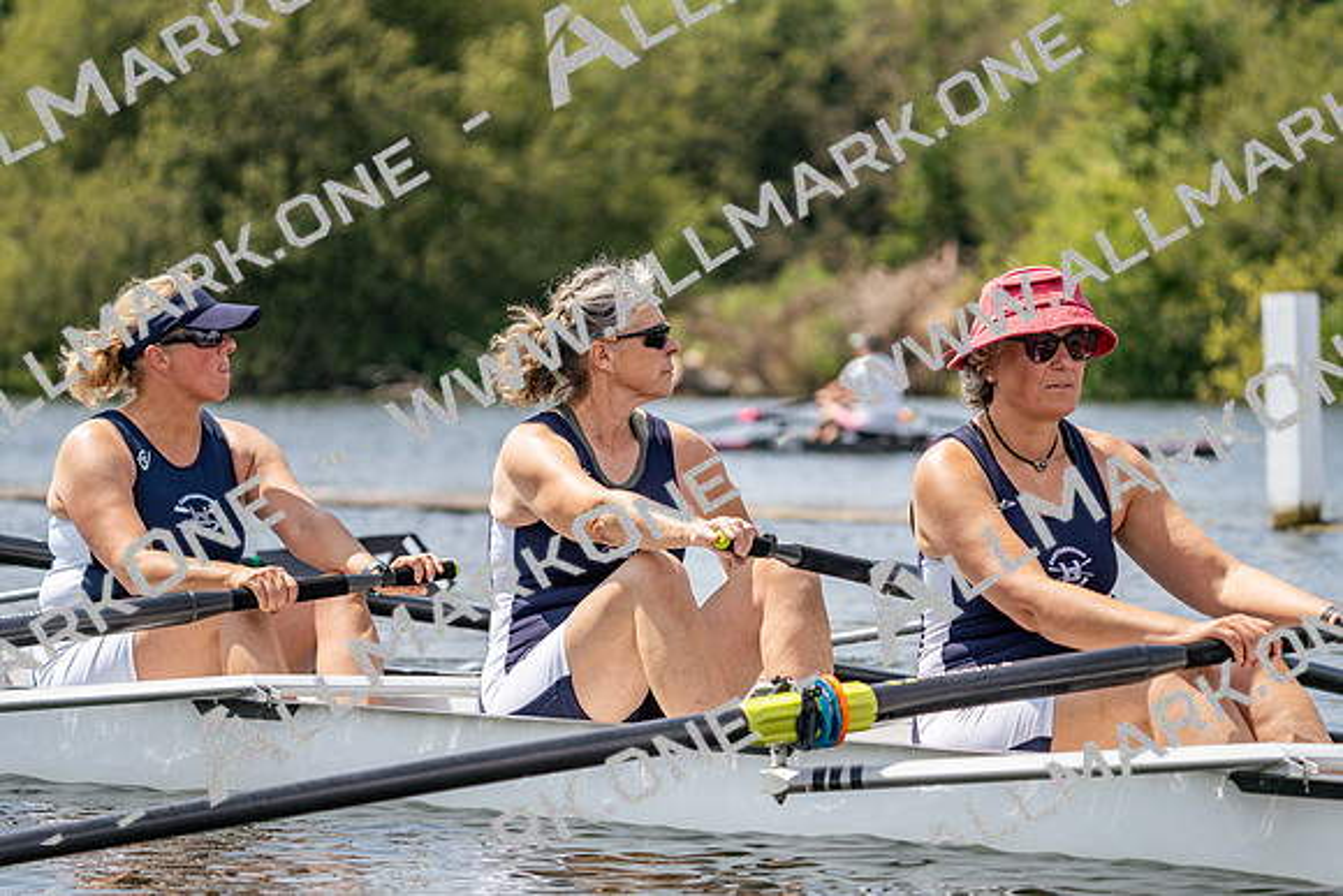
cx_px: 672
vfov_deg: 6.9
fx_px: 7463
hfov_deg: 10.3
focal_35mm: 200
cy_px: 448
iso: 250
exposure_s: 1/1600
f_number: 5.6
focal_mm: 200
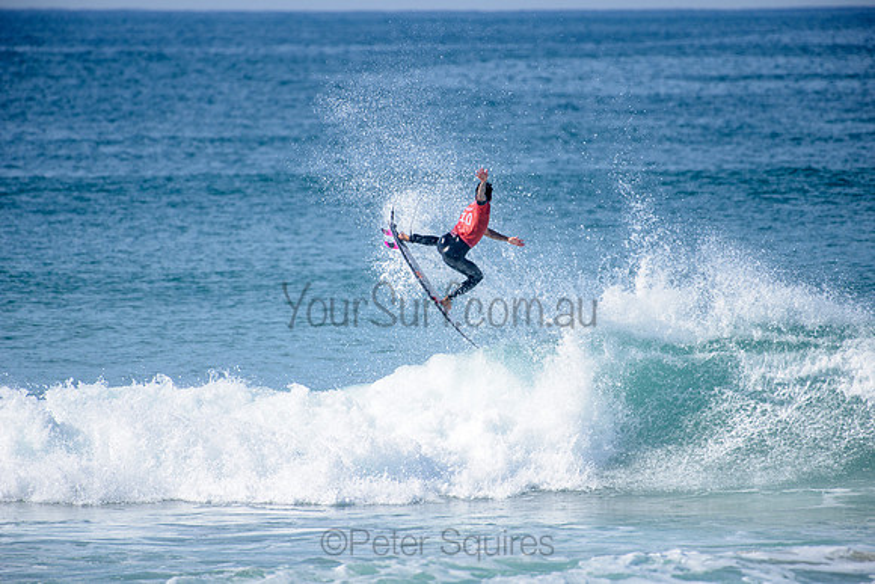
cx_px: 438
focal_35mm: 500
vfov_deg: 2.8
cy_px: 292
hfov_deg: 4.1
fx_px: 12155
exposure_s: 1/2000
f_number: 5.6
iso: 160
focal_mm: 500
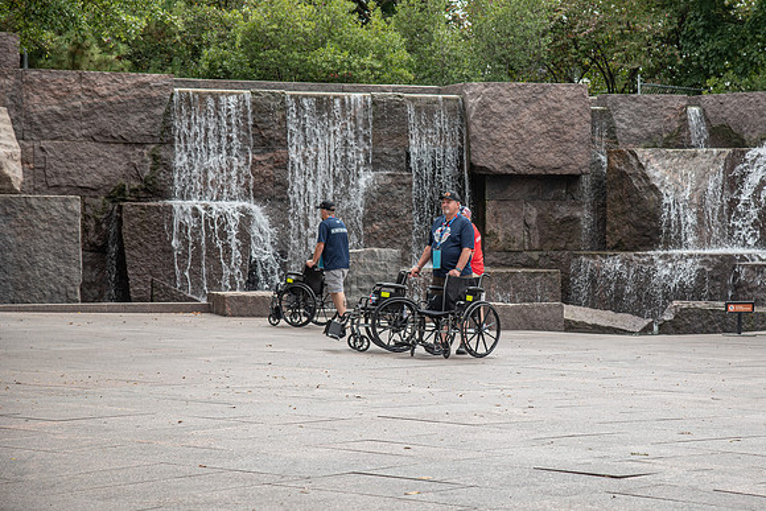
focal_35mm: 110
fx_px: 2338
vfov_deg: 12.5
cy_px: 262
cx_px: 457
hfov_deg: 18.6
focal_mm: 92
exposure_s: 1/250
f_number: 5.6
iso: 320
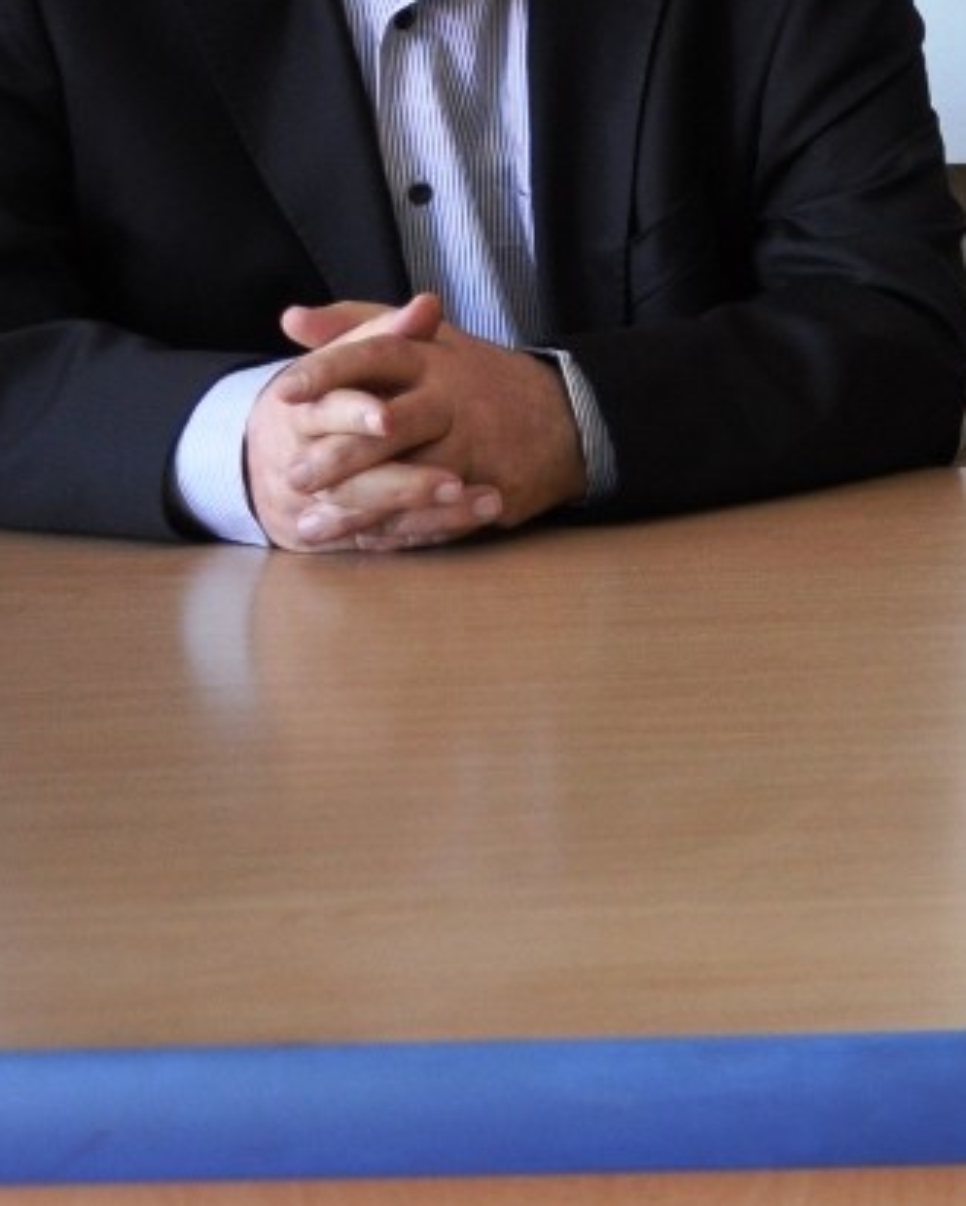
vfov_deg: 13.5
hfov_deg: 10.0
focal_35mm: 140
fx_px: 4998
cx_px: 2103
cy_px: -130
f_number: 4
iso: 400
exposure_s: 1/60
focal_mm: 24
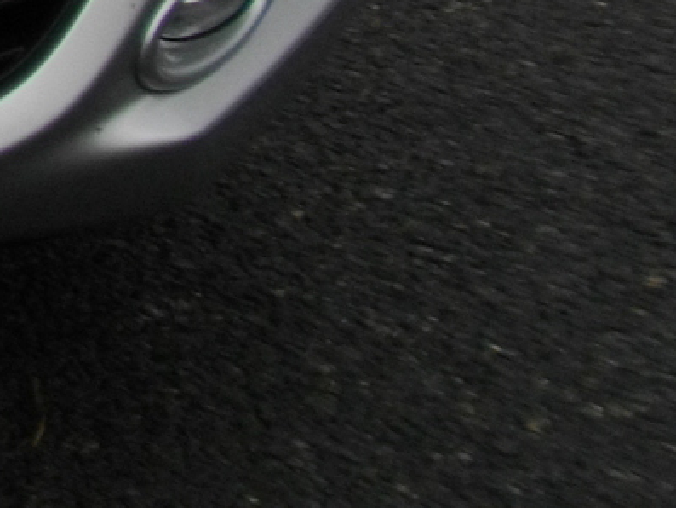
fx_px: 3223
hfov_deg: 10.3
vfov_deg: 8.4
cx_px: -962
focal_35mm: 165
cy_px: -598
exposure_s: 1/320
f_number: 2.9
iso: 100
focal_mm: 5.7
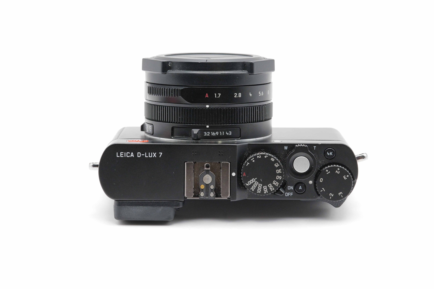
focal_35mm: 90
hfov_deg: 22.6
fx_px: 1085
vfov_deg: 15.2
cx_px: 217
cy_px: 144
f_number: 13
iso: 3200
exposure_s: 1/100
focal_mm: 90
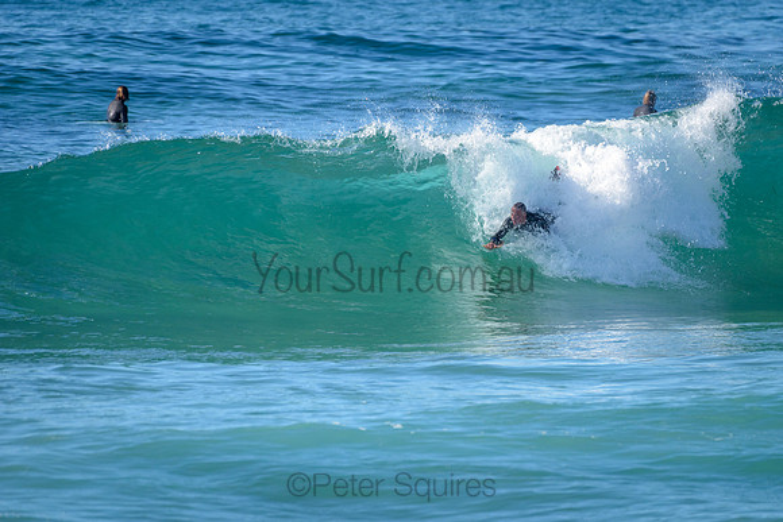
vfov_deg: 2.2
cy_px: 226
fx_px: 13331
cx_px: 480
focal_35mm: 613
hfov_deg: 3.4
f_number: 5.6
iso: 280
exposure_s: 1/2000
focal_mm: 500
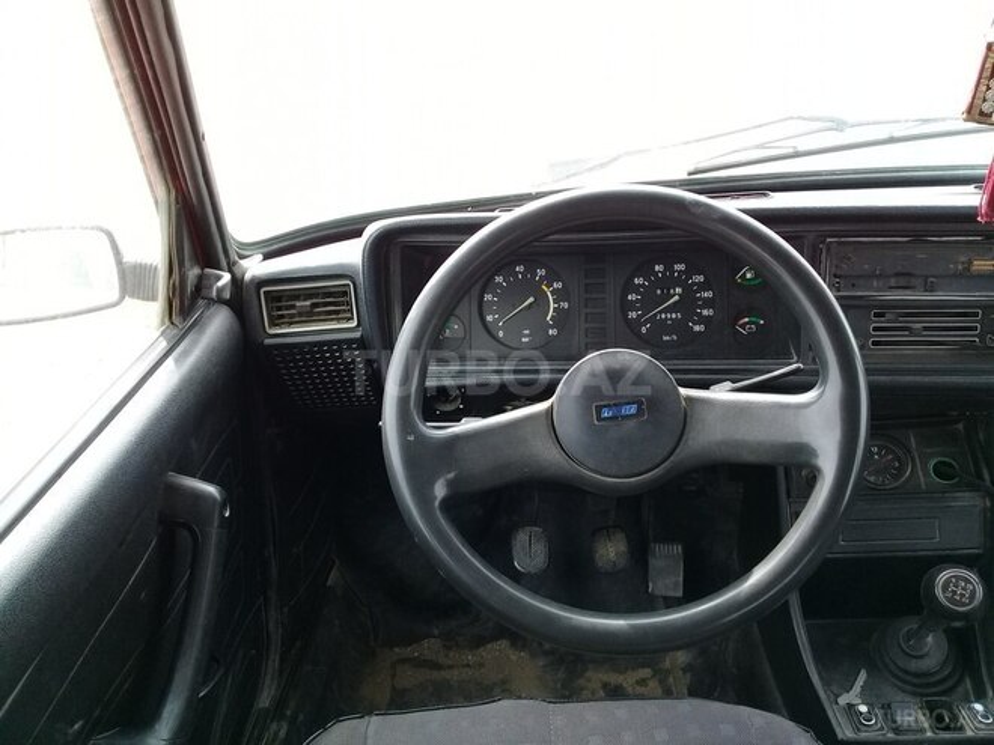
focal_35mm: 31
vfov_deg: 45.4
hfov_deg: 58.4
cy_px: 372
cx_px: 497
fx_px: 890
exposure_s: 1/100
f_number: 2.2
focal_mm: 3.3
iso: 64
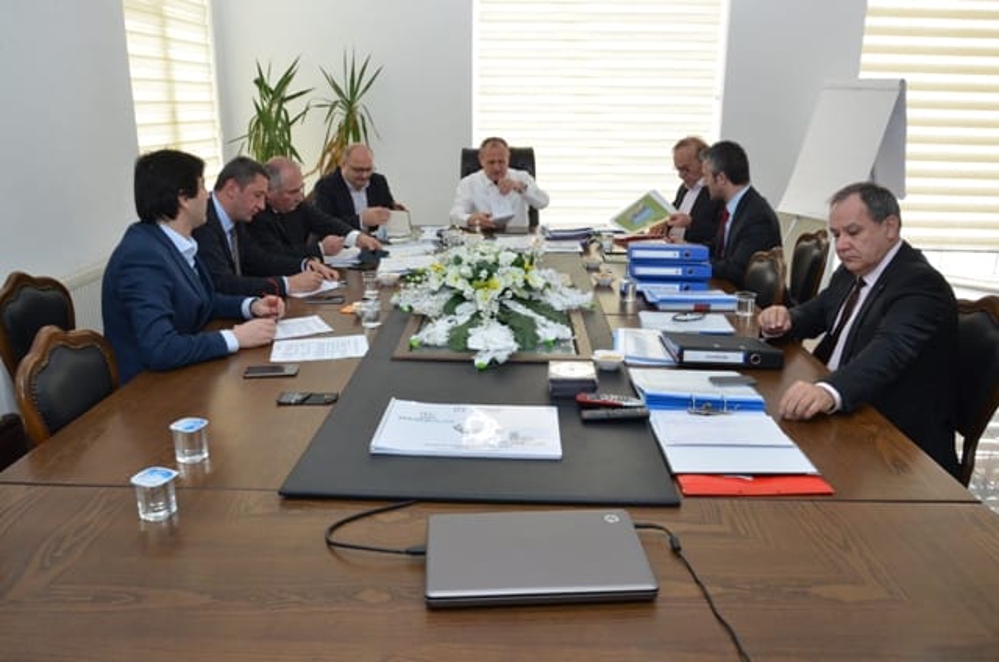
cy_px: 331
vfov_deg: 47.7
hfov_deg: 67.5
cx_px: 500
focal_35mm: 27
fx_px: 748
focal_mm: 18
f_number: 9
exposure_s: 1/100
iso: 1600
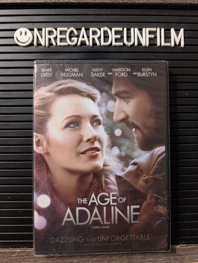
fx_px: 183
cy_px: 132
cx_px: 99
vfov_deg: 71.5
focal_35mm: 24
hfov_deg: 56.9
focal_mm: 6.9
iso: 503
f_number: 1.68
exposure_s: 1/60
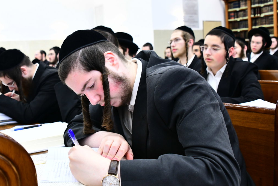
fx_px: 340
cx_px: 100
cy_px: 84
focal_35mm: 44
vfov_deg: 30.5
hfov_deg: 44.1
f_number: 5.6
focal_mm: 32
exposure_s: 1/160
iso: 2000
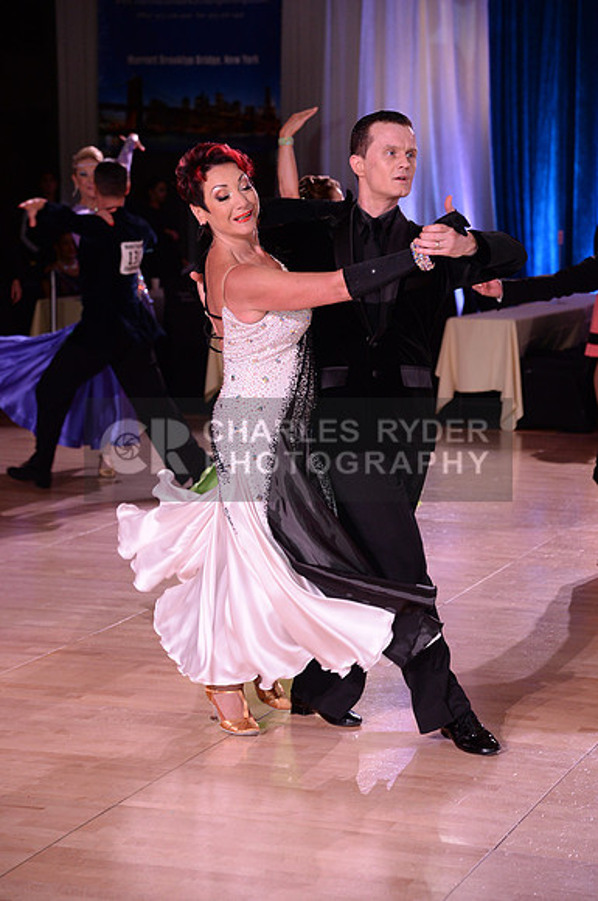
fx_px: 2299
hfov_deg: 14.8
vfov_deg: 22.2
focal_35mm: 92
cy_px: 450
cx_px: 299
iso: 2000
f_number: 5.6
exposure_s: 1/250
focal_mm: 92
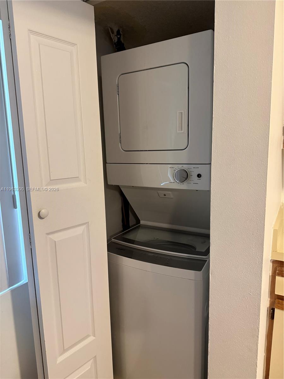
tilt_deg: -10.1
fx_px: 263
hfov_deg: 56.8
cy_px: 190
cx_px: 142
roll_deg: +0.6
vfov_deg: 71.6
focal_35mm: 24
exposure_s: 1/60
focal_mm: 6.76
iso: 500
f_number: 1.78
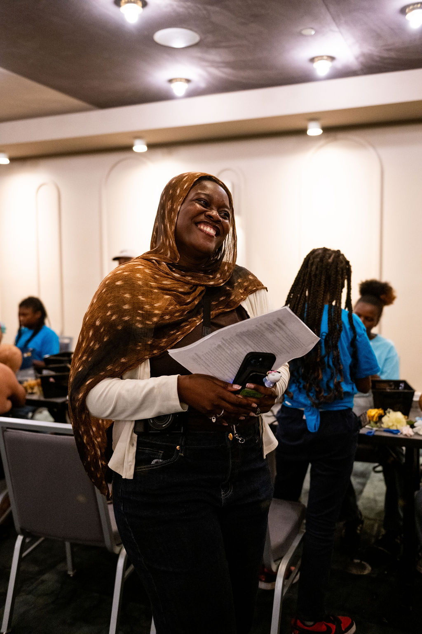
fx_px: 598
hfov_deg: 38.9
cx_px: 211
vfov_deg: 55.8
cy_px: 317
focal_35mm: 34
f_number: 2.8
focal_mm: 34
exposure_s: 1/100
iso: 1600
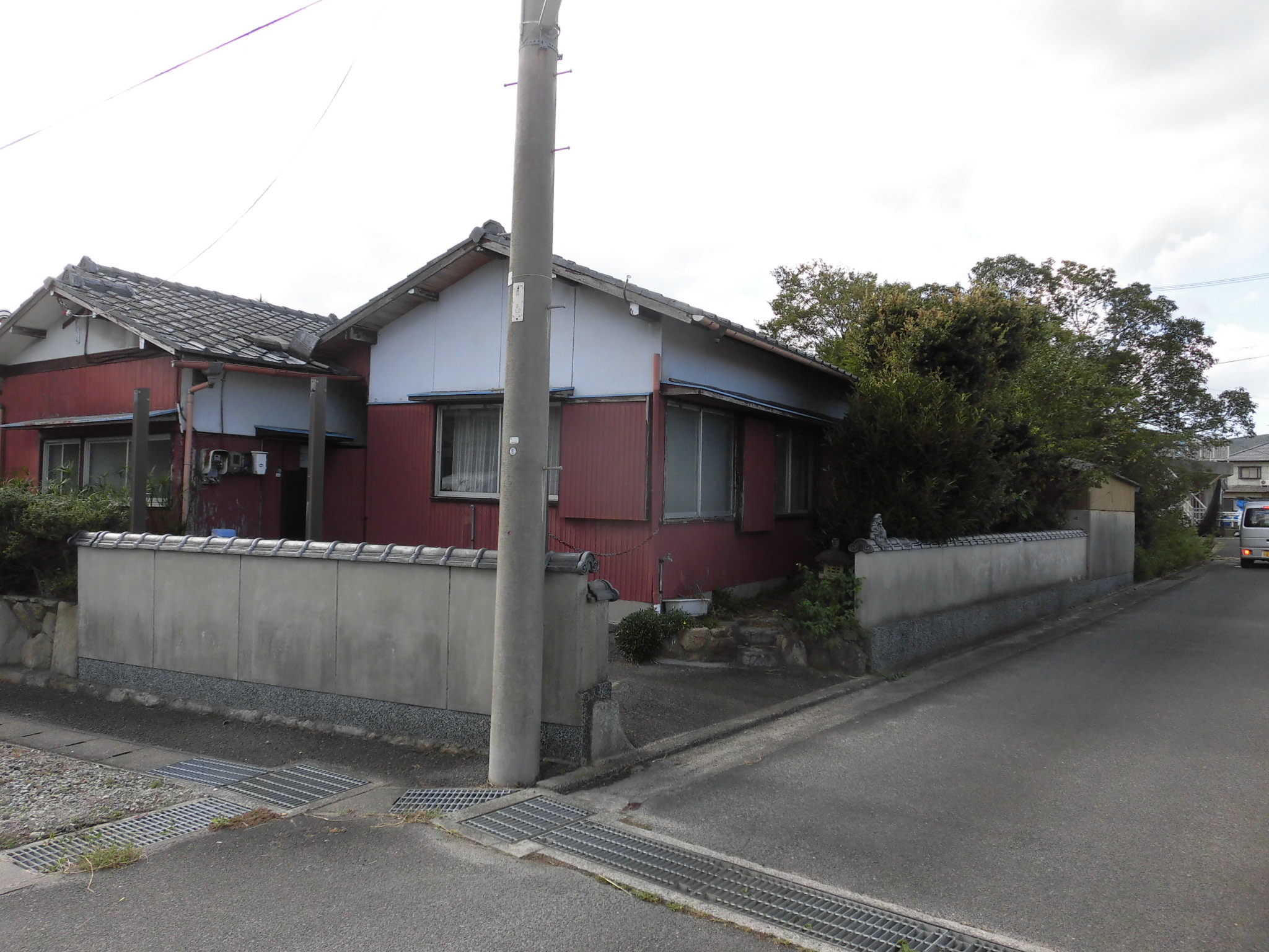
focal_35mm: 24
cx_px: 634
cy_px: 476
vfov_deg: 56.8
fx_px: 880
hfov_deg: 71.6
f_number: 3.1
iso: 100
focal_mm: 4.3
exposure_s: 1/640
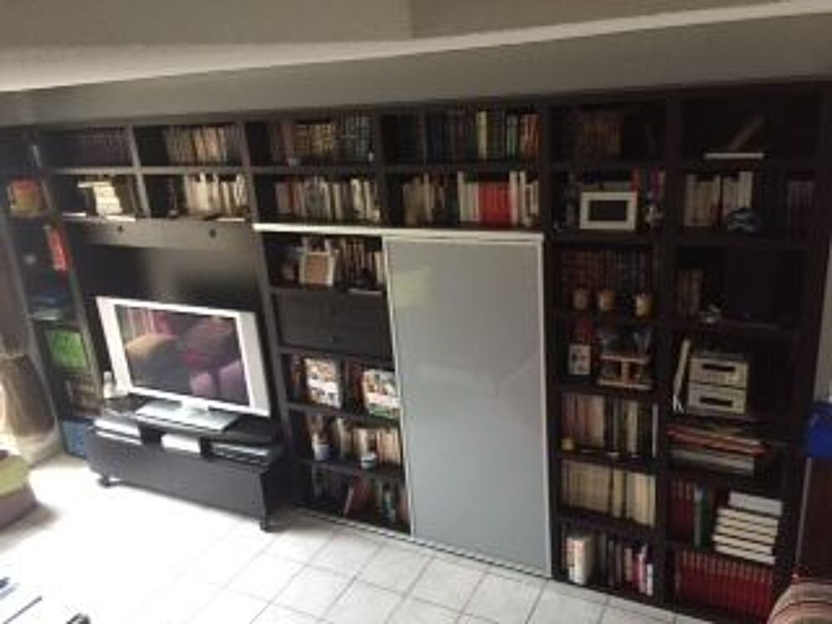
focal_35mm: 29
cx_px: 416
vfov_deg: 48.2
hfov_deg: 61.7
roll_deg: +3.3
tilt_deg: -19.2
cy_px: 312
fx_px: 697
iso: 250
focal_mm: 4.15
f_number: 2.2
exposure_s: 1/25
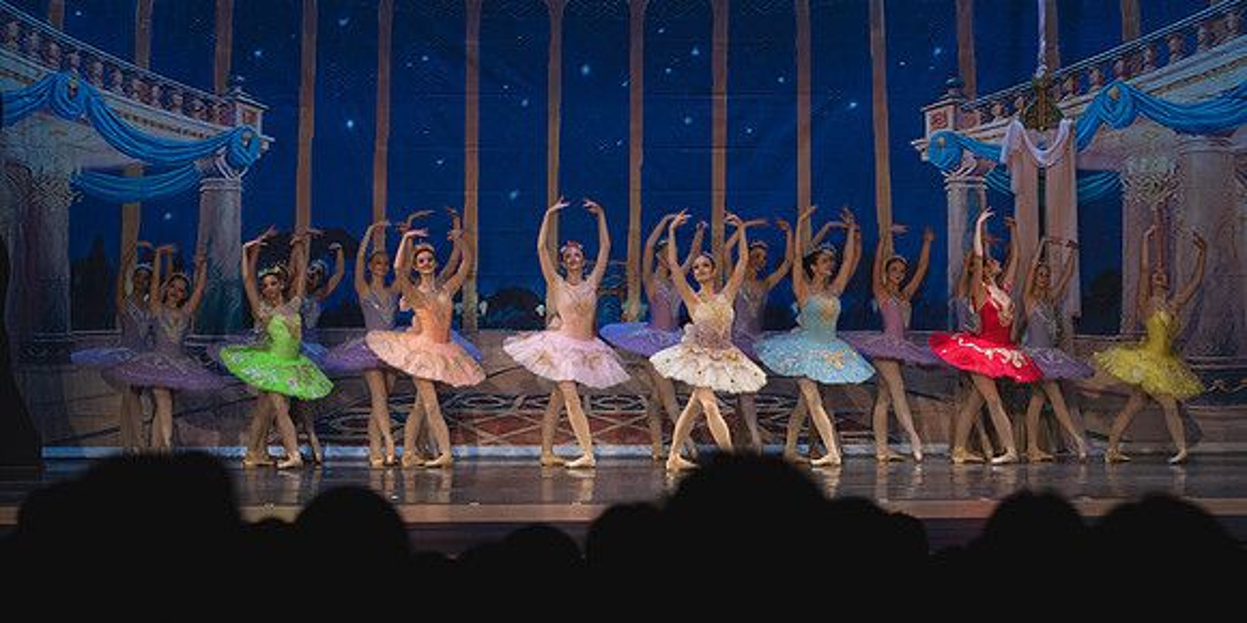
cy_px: 316
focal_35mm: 127
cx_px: 827
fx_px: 4084
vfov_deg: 8.7
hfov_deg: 17.3
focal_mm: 70
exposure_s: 1/320
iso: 1600
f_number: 4
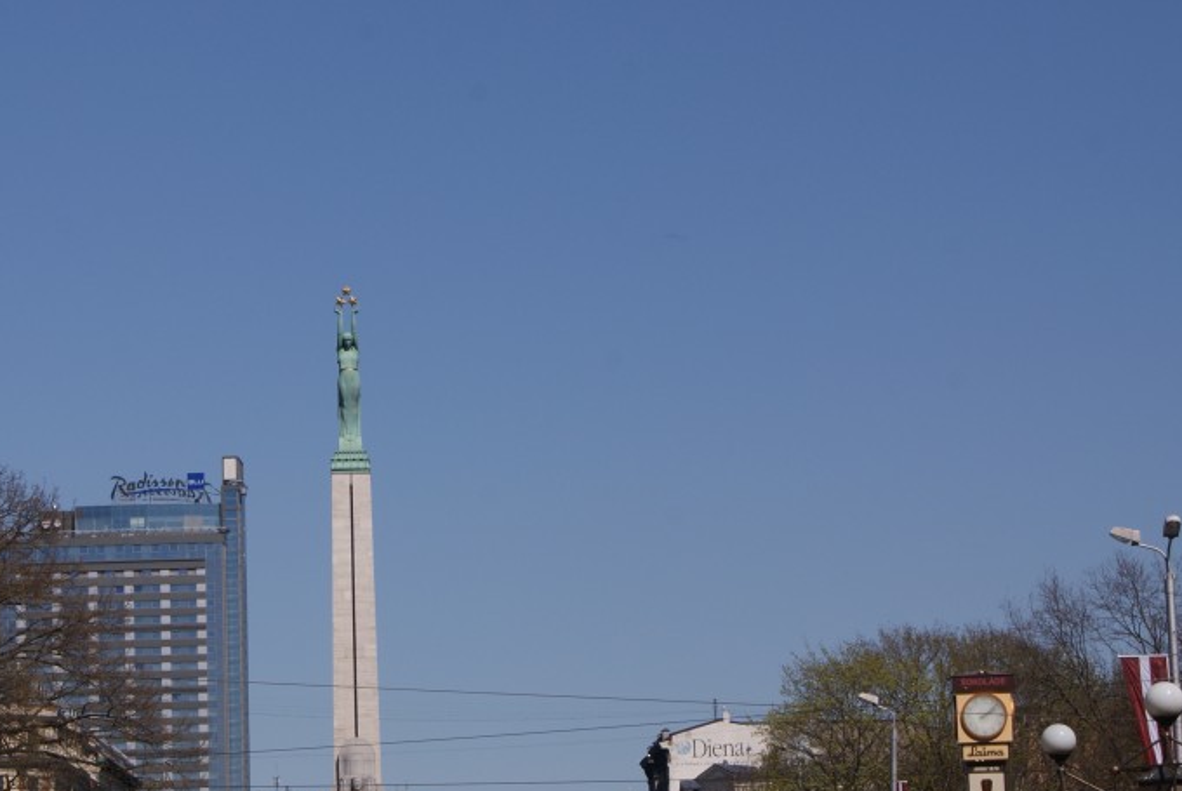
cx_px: 389
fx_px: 3714
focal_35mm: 113
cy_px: 508
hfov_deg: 18.0
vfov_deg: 12.1
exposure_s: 1/125
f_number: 13
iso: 100
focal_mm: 50
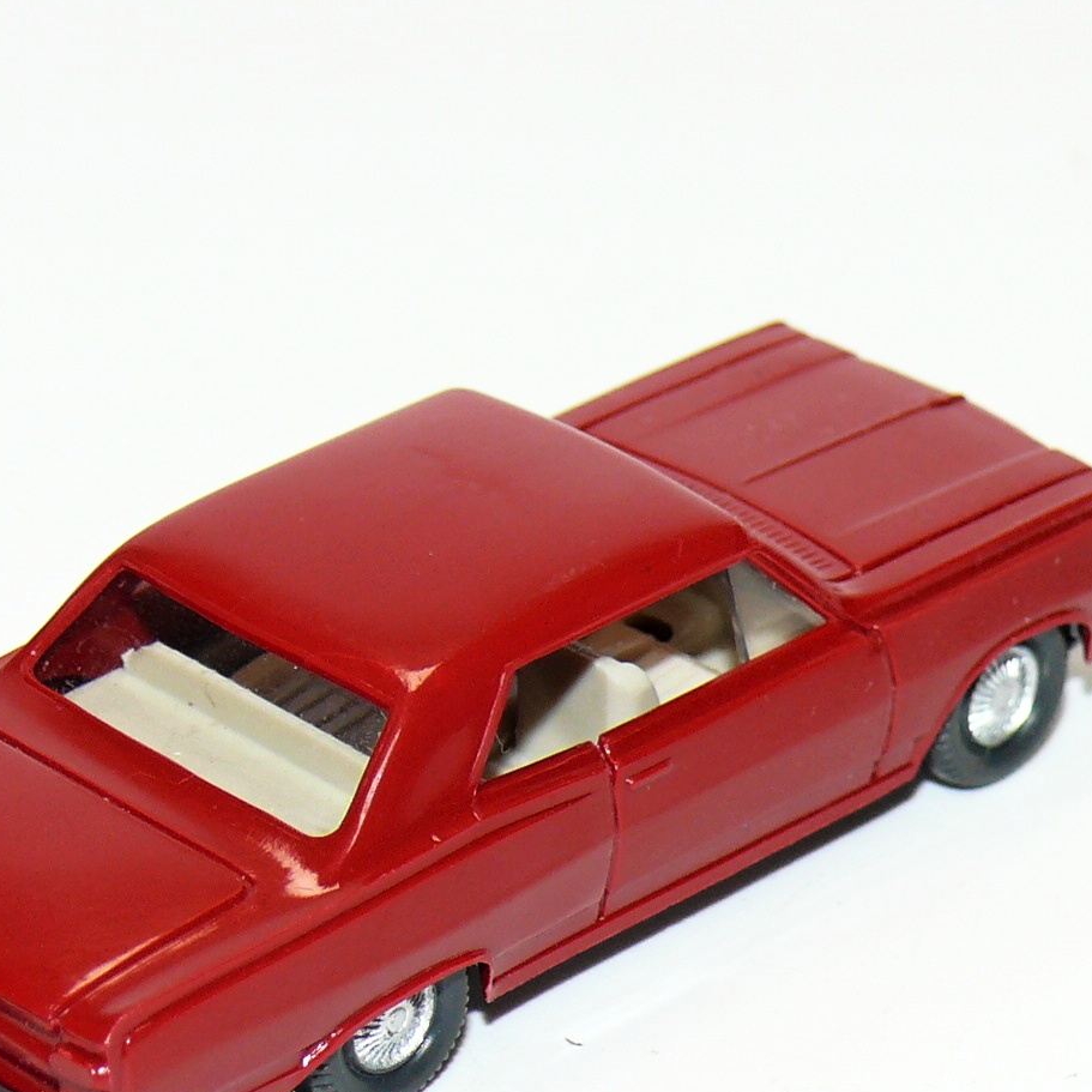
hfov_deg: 8.4
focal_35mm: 208
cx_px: 506
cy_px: 707
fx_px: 7424
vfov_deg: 8.4
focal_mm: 15.9
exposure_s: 1/30
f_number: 4
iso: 100
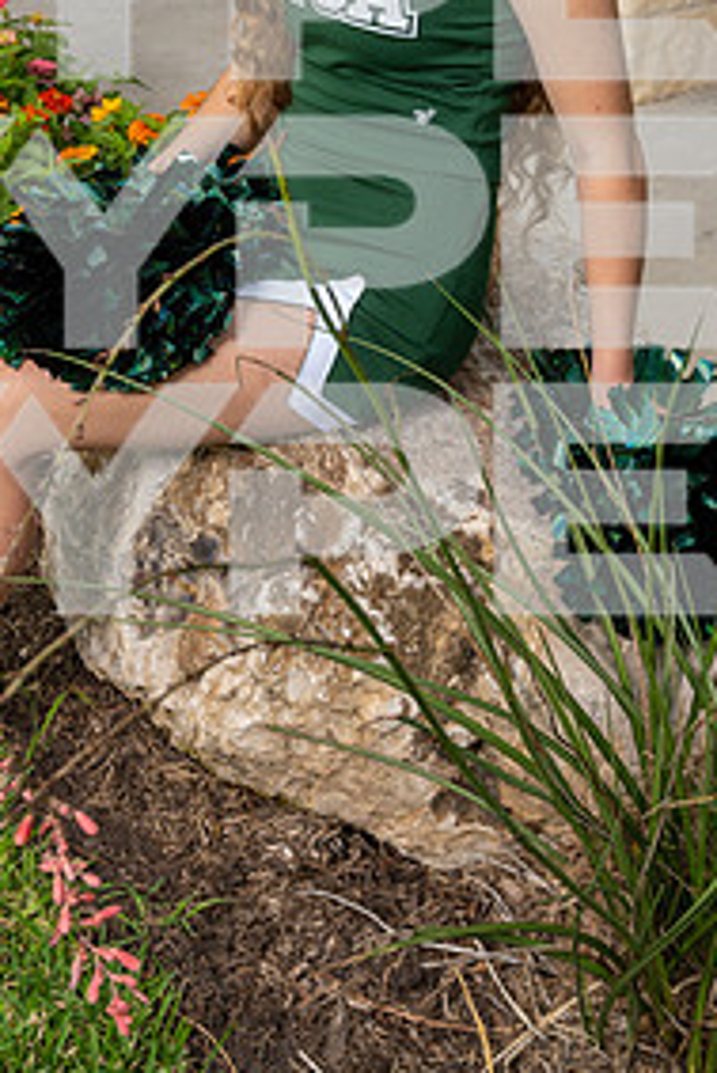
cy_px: 235
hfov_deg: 21.8
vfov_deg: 31.6
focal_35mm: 62
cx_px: 193
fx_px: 1850
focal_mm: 39
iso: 200
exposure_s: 1/250
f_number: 5.6
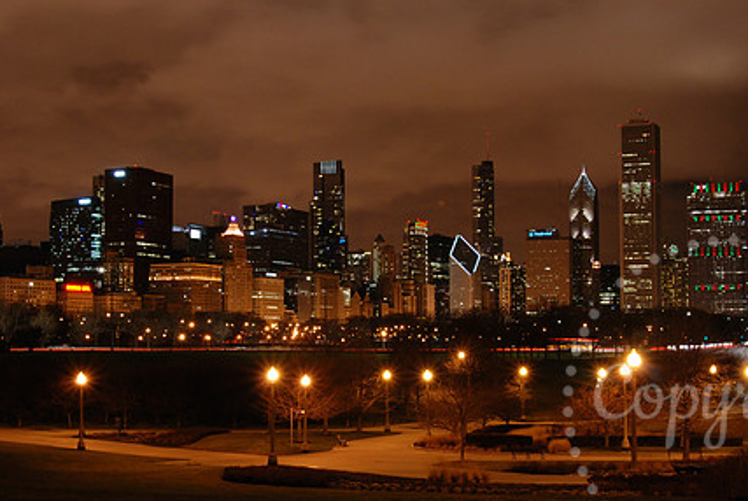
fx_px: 1186
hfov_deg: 34.9
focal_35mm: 57
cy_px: 268
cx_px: 431
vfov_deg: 23.8
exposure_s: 3
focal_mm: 28
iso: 400
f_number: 9
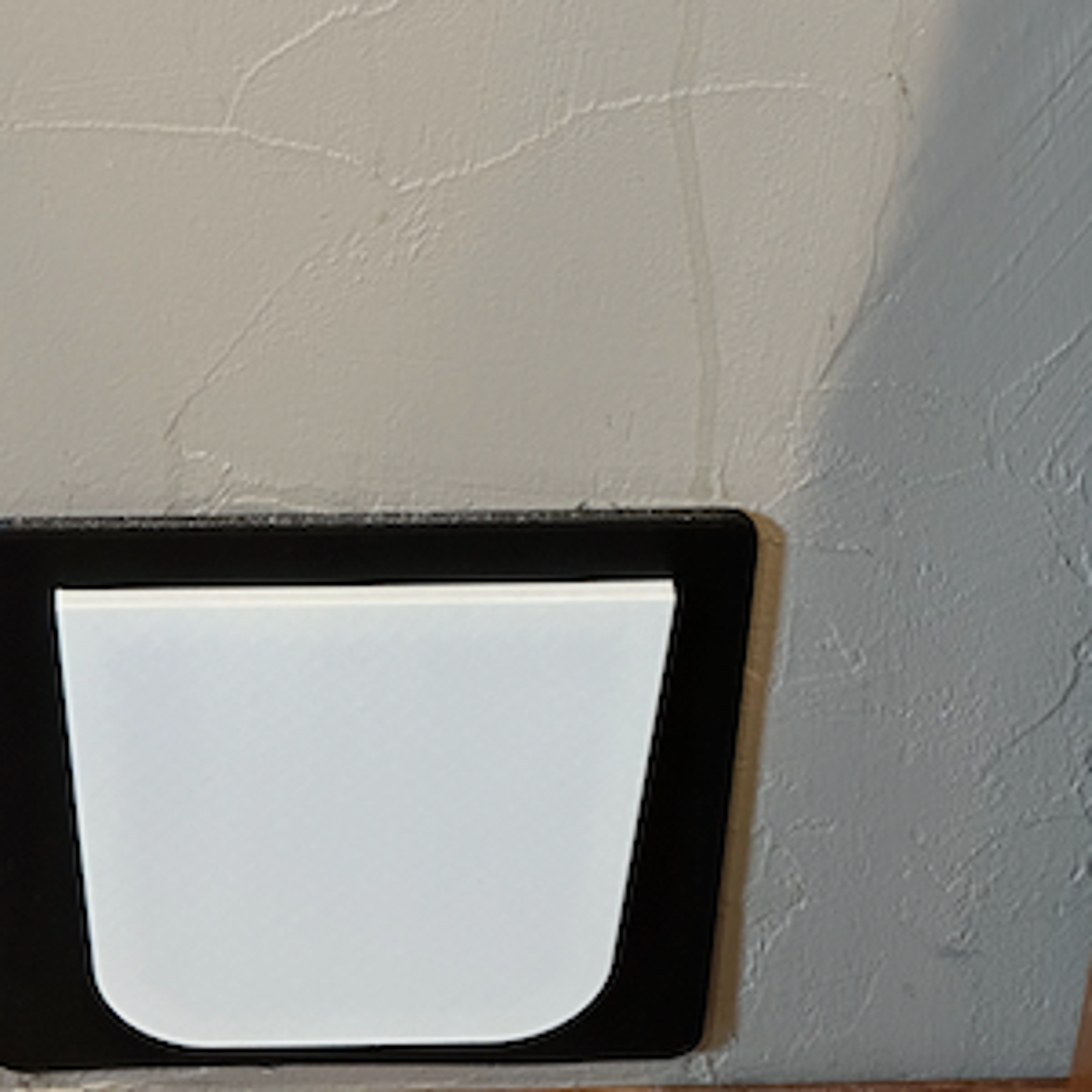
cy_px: 932
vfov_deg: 12.0
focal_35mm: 145
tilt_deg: -46.8
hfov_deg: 12.0
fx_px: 5175
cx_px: 320
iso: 500
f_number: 2.8
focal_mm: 9
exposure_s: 1/41
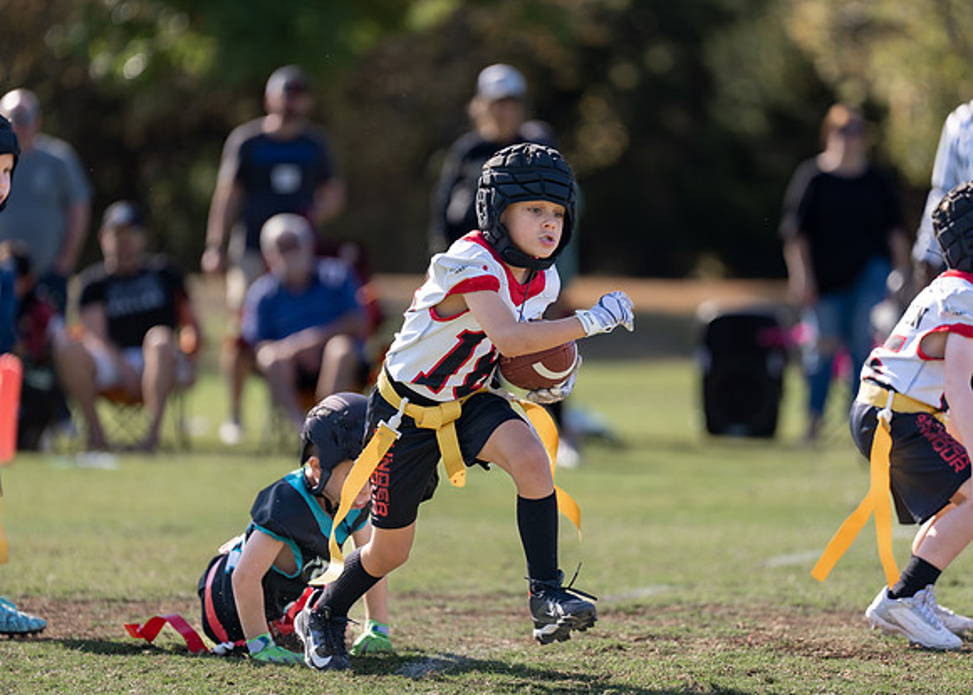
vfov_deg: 5.8
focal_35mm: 246
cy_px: 360
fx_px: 6798
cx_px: 524
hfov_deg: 8.2
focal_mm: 200
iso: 100
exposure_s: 1/800
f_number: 2.8
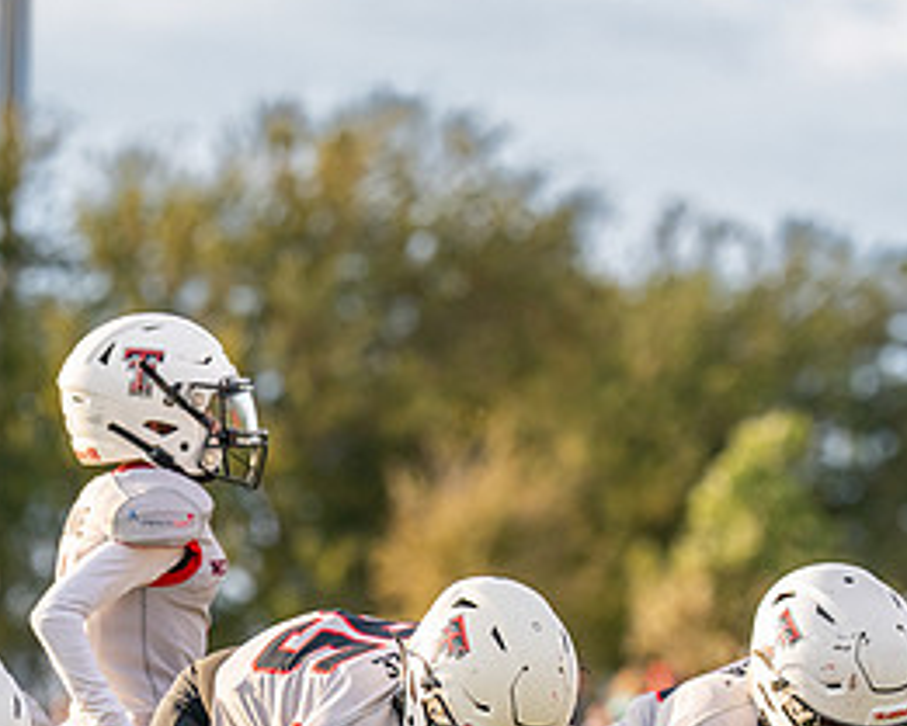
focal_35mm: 334
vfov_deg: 4.6
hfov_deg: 5.8
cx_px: 361
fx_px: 8969
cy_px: 716
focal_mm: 142
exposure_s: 1/2000
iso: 400
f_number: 2.8
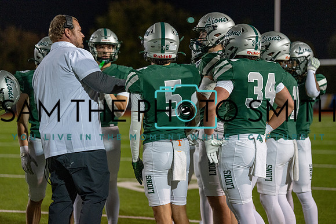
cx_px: 168
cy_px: 112
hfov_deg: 16.0
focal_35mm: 128
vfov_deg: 10.7
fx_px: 1198
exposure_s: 1/1000
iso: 3200
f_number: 2.8
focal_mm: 127
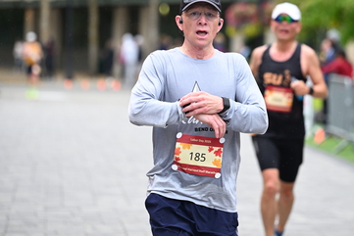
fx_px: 1948
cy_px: 59
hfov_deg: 10.4
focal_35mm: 198
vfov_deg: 6.9
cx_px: 197
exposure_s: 1/2000
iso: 1250
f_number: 2.8
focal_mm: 130
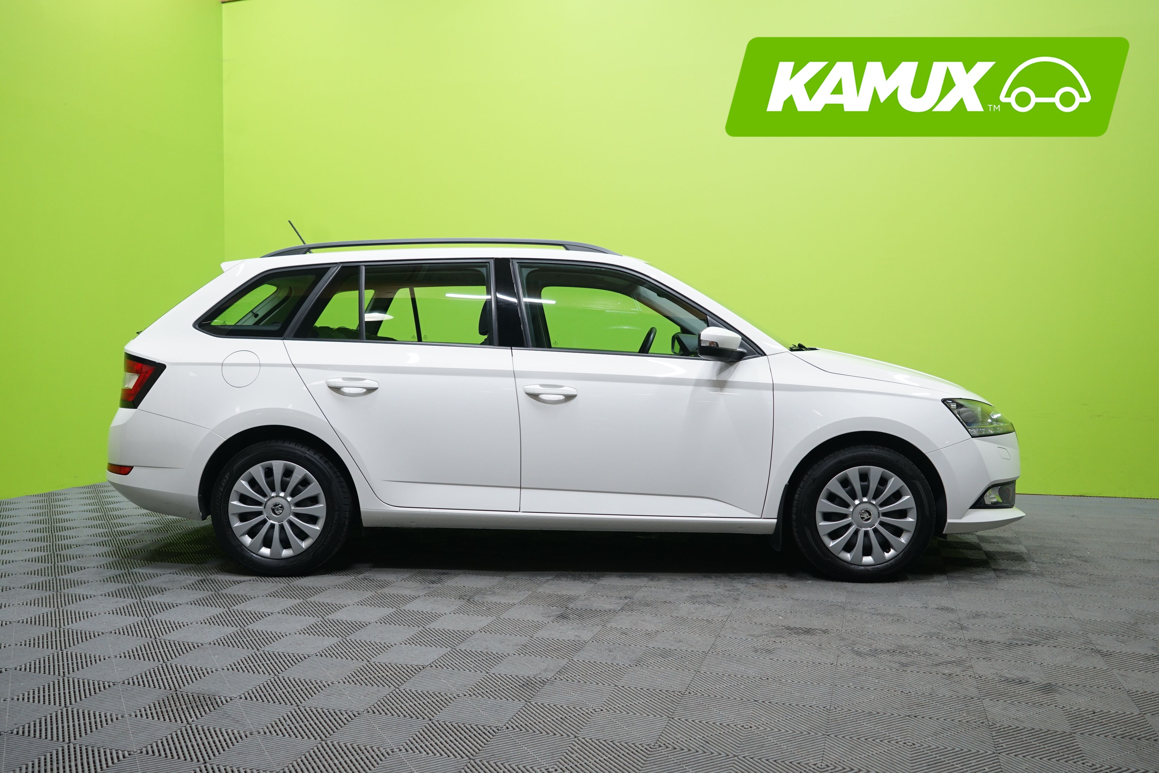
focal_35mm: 31
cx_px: 580
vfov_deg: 42.3
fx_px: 998
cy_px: 386
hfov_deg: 60.3
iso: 640
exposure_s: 1/20
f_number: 5
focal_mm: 31
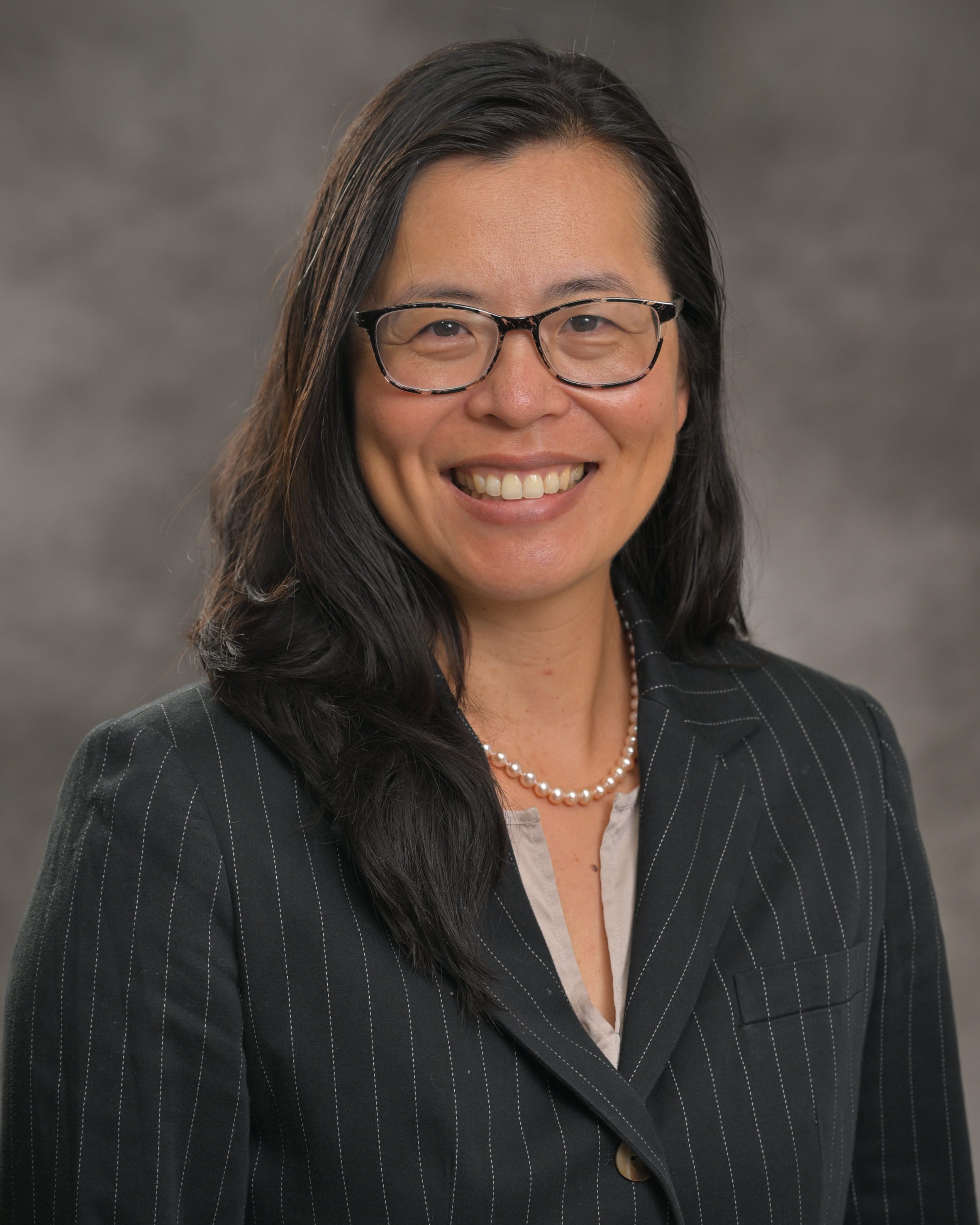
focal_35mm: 89
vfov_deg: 21.5
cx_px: 490
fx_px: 3227
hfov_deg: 17.3
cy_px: 661
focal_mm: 79
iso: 100
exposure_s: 1/200
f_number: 5
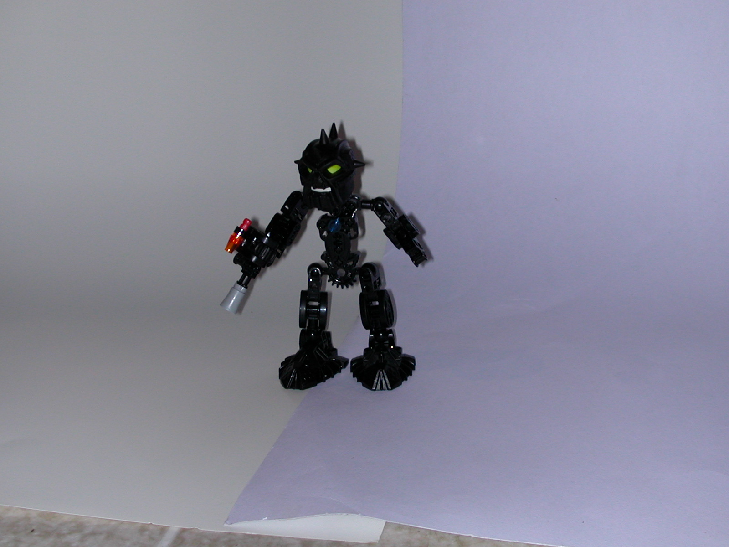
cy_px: 274
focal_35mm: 54
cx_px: 364
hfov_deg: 35.5
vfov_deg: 27.0
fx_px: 1137
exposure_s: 1/59.9
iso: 100
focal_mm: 8.2
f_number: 3.2
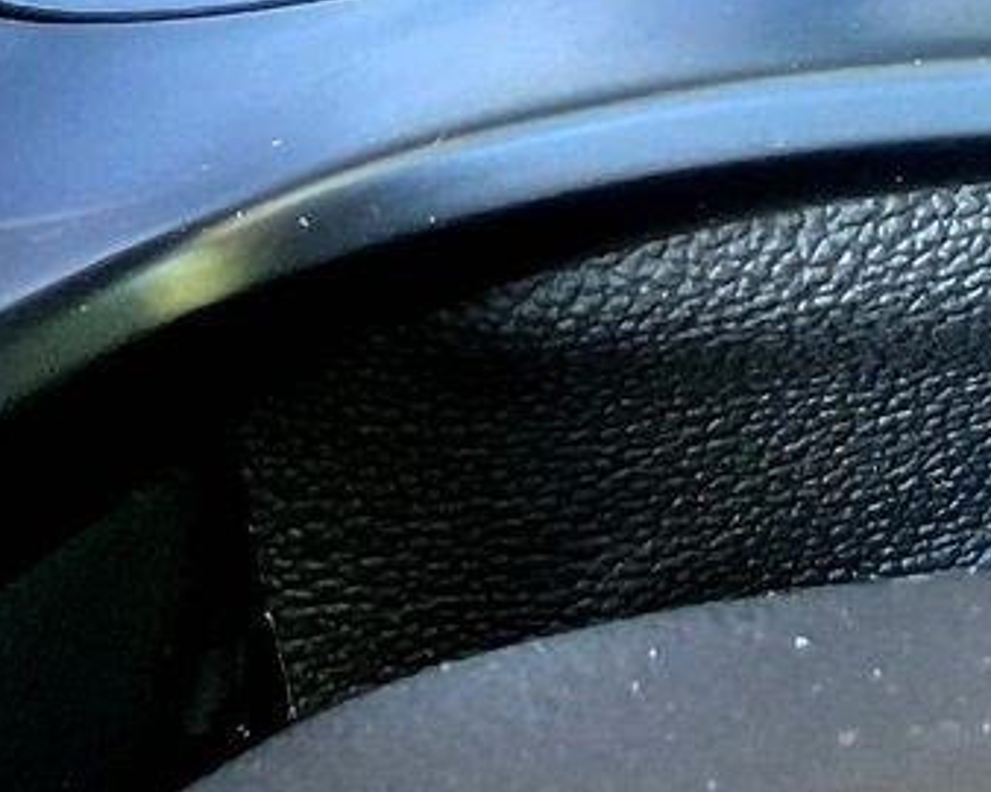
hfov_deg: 13.2
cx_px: 1680
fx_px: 3928
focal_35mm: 134
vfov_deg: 10.6
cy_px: -777
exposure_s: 1/42
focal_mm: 3
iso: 320
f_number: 1.8
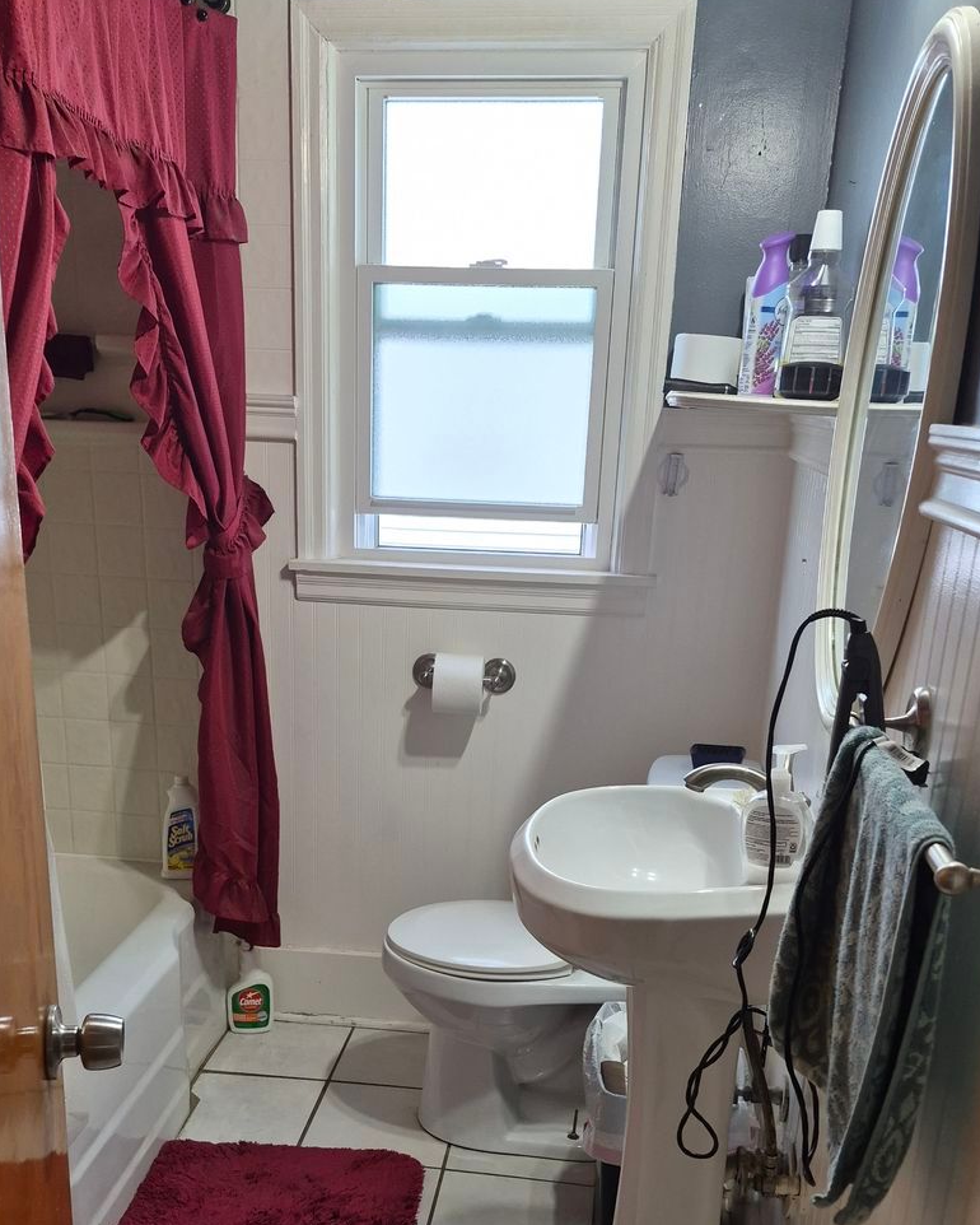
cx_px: 466
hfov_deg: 42.2
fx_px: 1269
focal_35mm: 35
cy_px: 900
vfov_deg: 49.7
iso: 125
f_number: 1.8
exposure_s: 1/120
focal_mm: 5.4
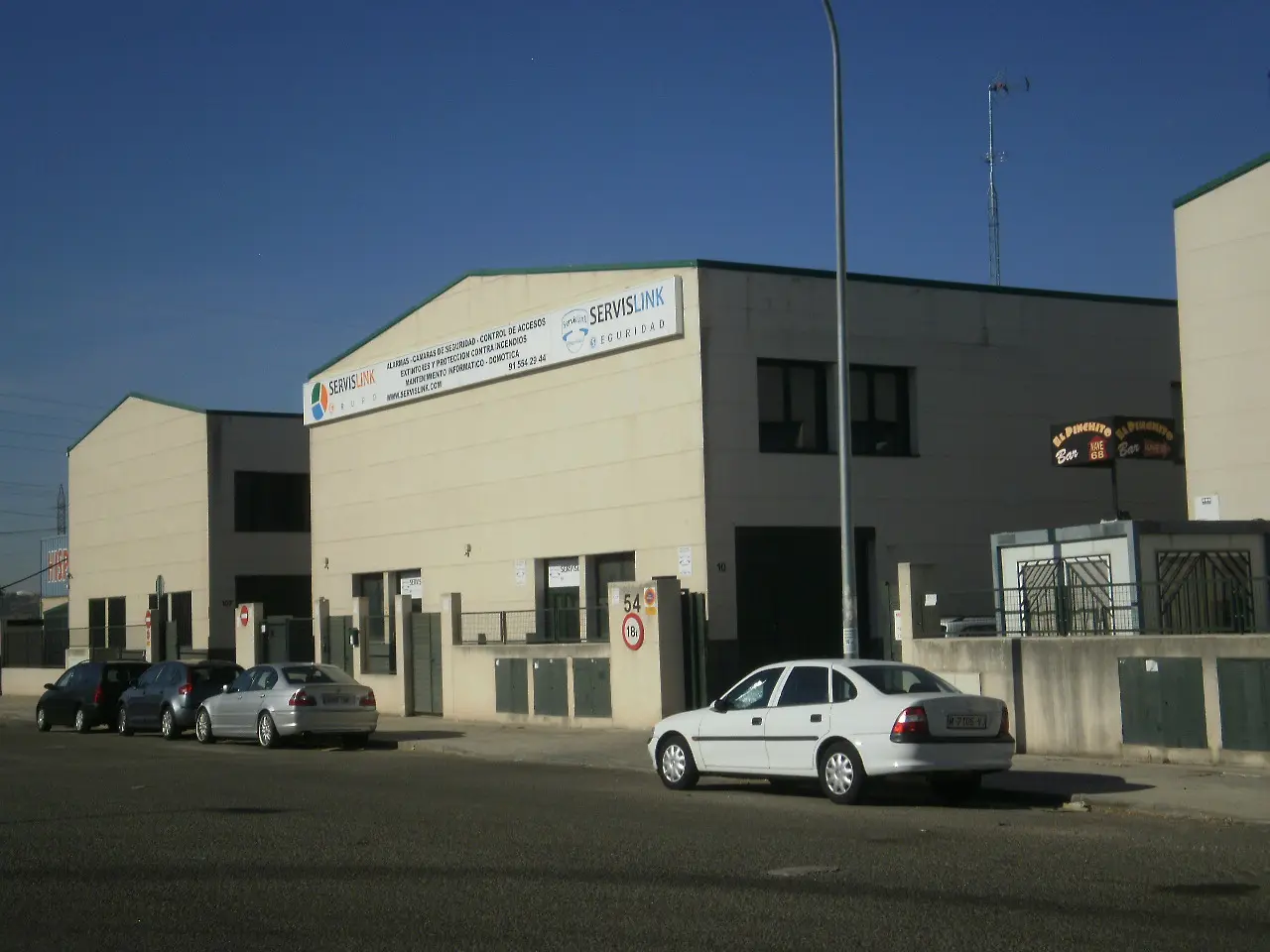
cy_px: 476
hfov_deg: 37.5
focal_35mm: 51
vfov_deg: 28.6
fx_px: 1871
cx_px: 635
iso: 100
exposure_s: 1/400
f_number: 11.3
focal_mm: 9.05
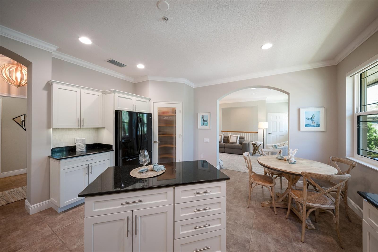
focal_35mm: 12
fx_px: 126
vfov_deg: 89.9
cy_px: 126
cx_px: 189
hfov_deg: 112.6
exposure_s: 1/13
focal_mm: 12
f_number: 10
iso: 1000
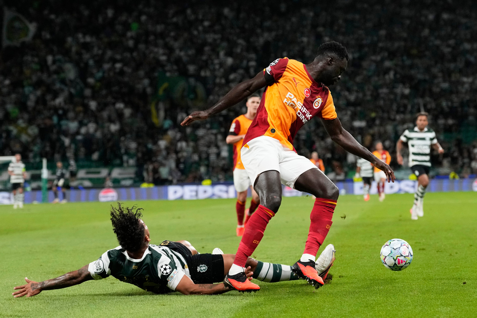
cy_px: 159
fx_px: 1948
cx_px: 238
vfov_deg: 9.3
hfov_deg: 14.0
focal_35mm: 147
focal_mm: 98
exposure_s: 1/2000
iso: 3200
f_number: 3.5
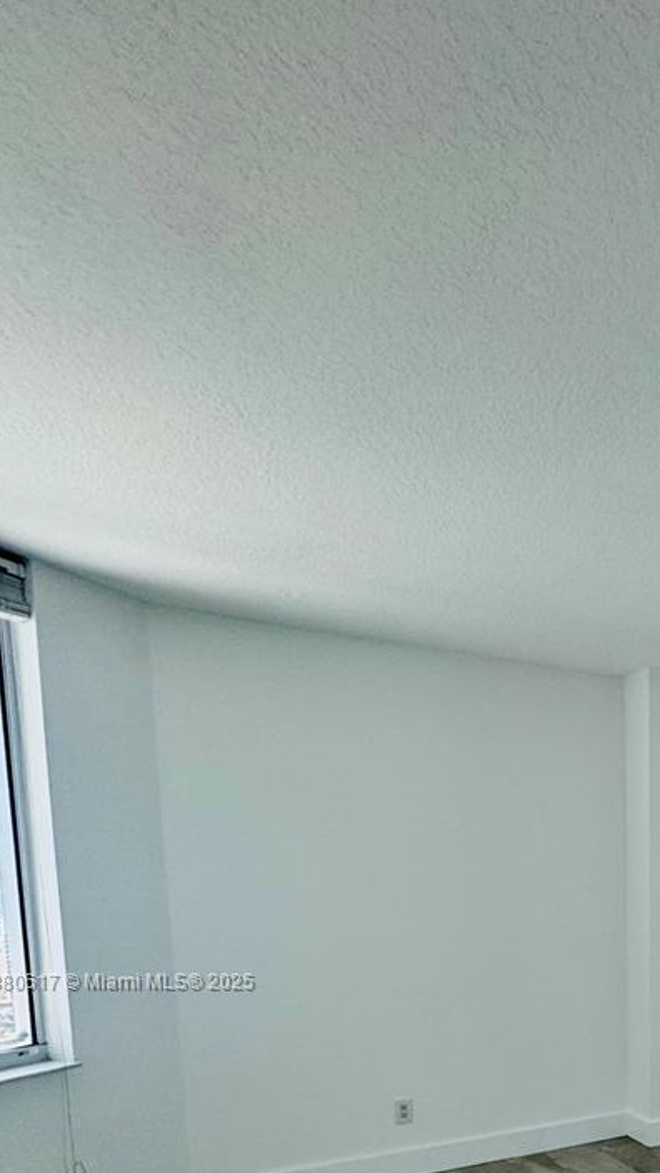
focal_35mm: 26
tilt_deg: -5.4
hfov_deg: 38.1
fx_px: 809
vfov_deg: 63.8
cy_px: 983
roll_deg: +1.3
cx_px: 698
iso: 40
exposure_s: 1/127
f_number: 2.2
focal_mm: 2.22
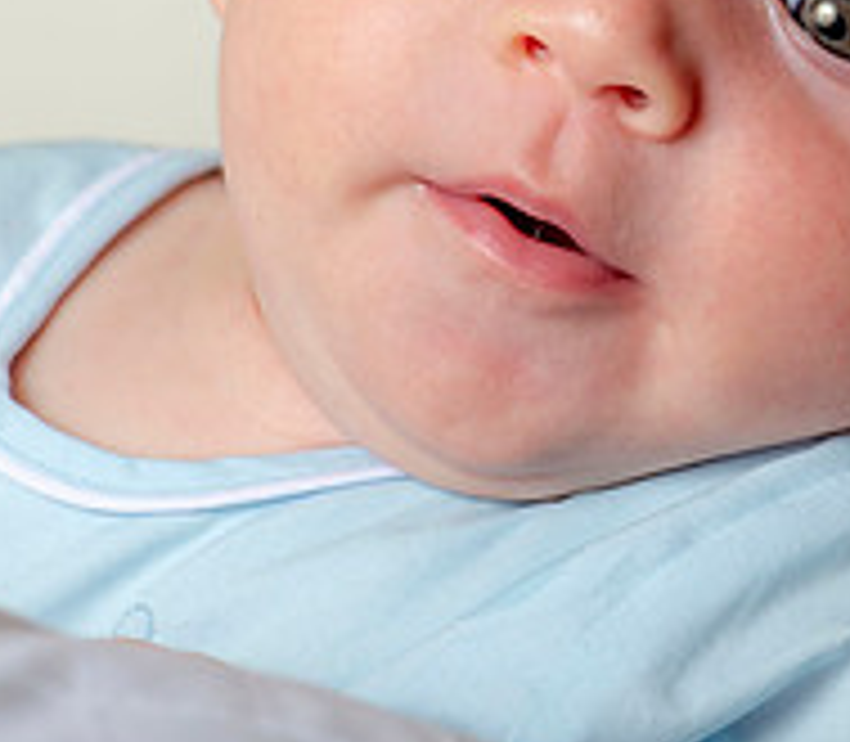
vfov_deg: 2.4
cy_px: 148
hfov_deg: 2.8
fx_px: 17393
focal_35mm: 667
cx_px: 943
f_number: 6.3
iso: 250
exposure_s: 1/200
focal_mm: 200
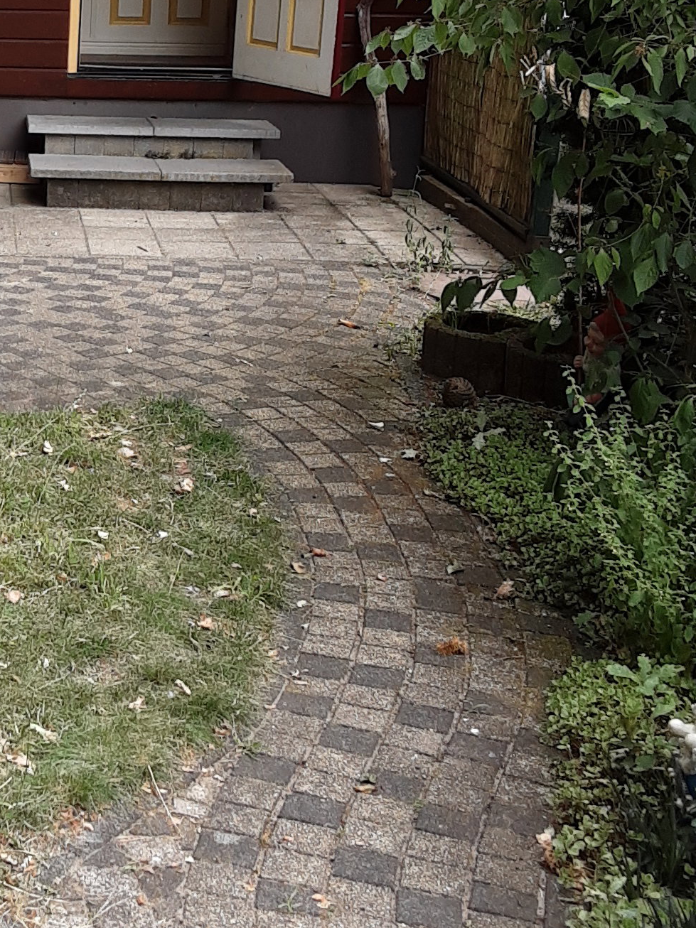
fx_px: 1877
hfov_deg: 19.9
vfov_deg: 27.6
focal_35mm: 70
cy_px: 287
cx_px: -105
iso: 40
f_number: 1.9
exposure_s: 1/206
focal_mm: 2.9
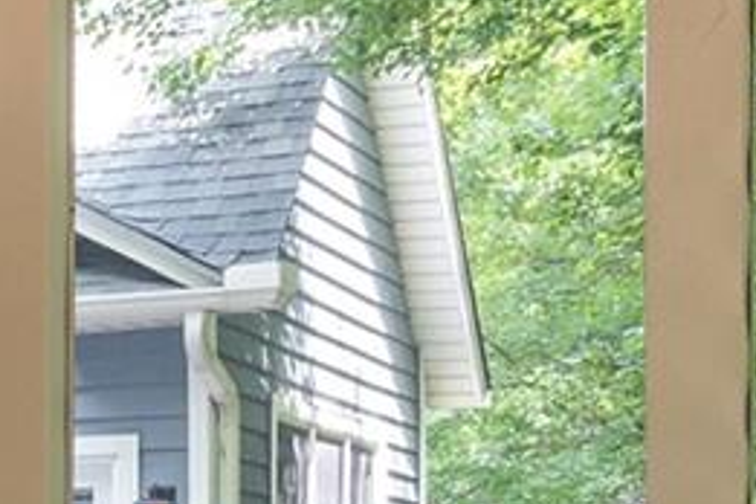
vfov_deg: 12.1
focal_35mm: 110
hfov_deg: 14.2
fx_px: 2310
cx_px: -933
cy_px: 626
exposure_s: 1/25
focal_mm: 14
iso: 320
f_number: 7.1
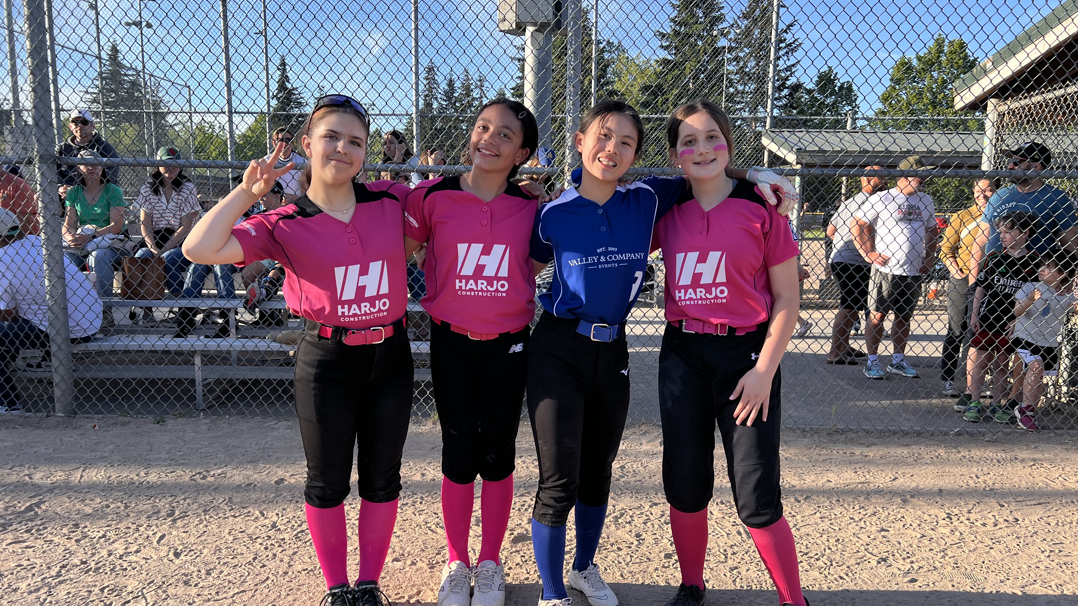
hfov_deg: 66.1
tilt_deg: -8.6
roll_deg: +0.0
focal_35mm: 29
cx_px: 541
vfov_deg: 40.0
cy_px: 361
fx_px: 829
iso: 50
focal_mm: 5.7
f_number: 1.5
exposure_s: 1/917
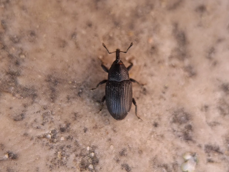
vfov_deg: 53.1
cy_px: 86
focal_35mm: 26
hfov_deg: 67.3
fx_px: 172
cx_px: 114
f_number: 1.8
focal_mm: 5.4
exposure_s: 1/286
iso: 50
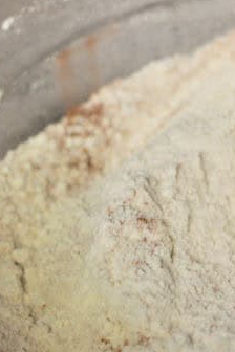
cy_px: 194
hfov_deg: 8.8
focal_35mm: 156
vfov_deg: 13.2
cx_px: 204
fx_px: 1527
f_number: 2.8
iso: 1600
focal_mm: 50
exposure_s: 1/320
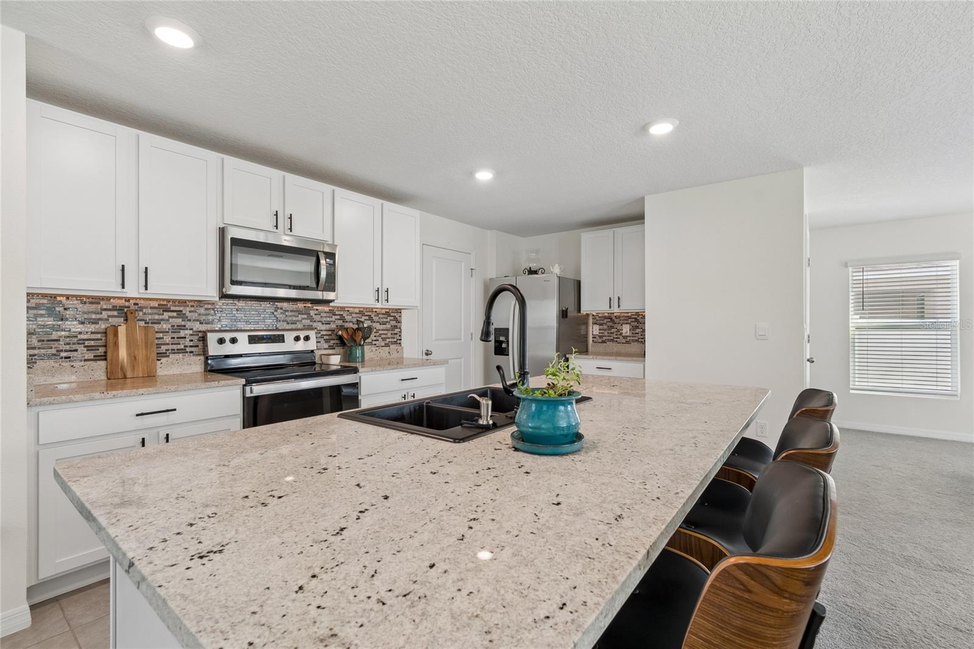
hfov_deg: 100.4
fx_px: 406
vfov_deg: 77.3
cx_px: 487
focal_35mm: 15
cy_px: 324
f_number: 7.1
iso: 100
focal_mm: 10
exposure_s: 1/4
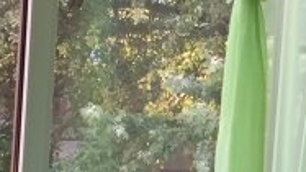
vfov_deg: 7.0
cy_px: 141
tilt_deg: -5.1
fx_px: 1403
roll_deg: -4.5
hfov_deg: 12.1
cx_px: 375
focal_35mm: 173
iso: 40
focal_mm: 4.15
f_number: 2.2
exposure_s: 1/33
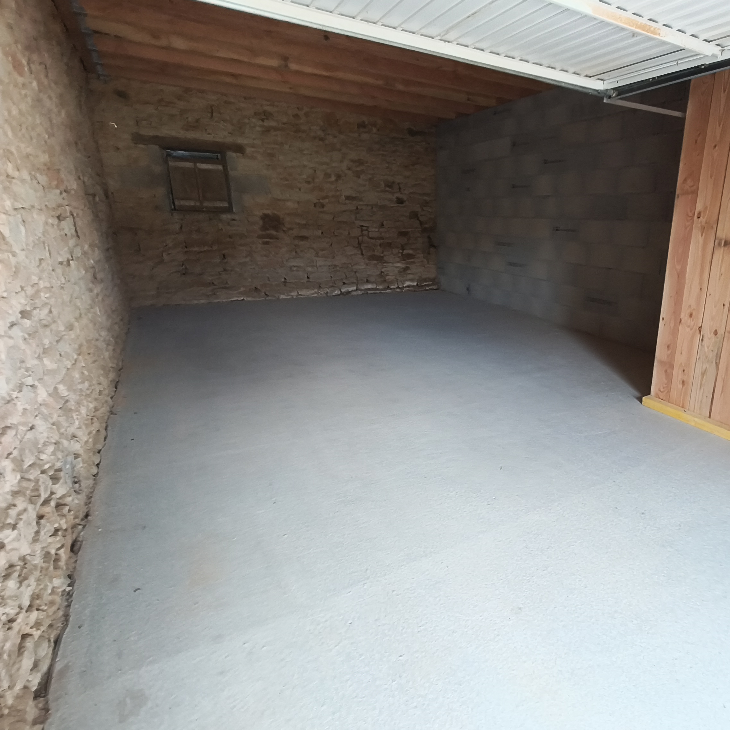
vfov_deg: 77.7
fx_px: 453
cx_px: 503
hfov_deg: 74.6
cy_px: 365
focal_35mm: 19
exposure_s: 1/50
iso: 80
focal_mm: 1.67
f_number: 2.2
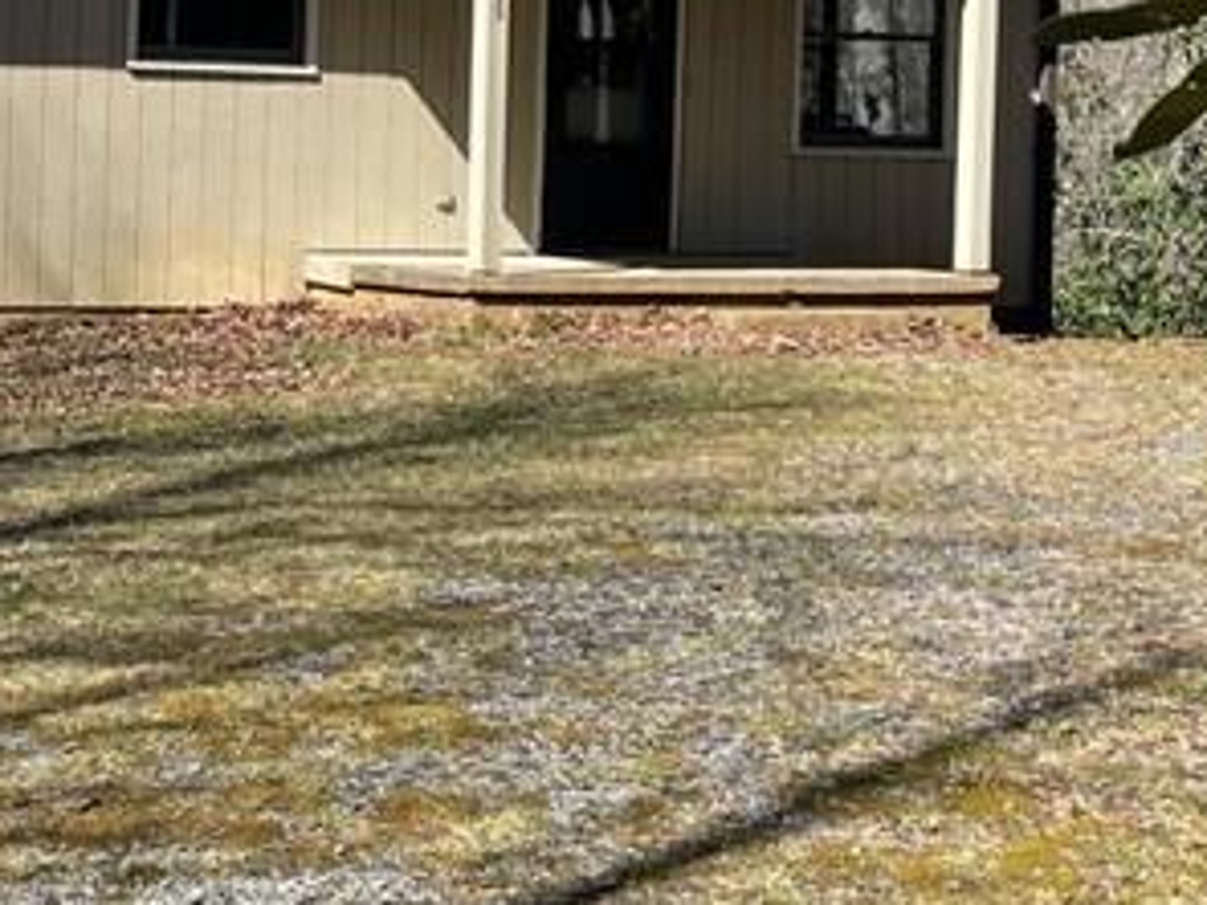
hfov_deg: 20.8
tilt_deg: -0.2
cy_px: 163
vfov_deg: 16.3
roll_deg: -1.6
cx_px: -102
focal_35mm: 90
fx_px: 3138
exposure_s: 1/2304
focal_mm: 4.2
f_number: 1.6
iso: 32
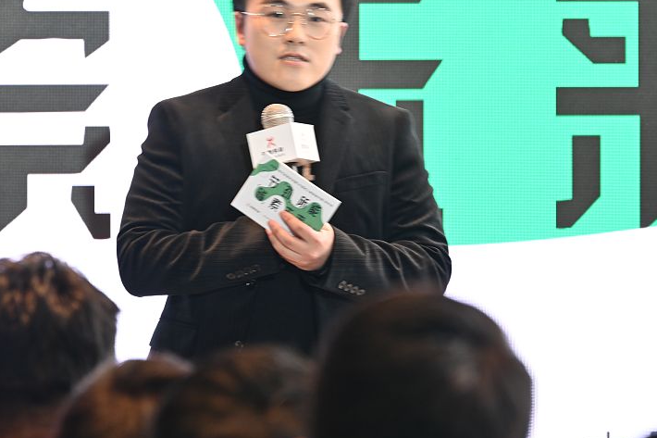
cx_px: 287
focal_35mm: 338
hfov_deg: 6.1
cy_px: 155
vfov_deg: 4.1
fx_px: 6167
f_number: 6.3
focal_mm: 200
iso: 320
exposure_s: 1/15
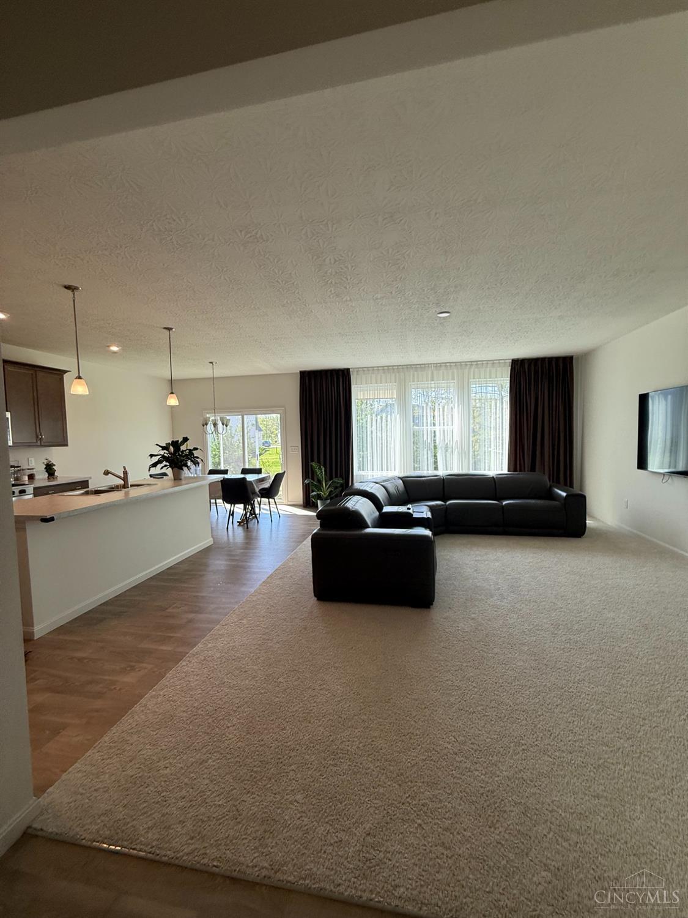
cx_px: 344
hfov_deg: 85.7
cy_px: 459
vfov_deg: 102.1
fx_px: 371
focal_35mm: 14
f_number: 2.2
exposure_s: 1/203
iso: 64
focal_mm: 2.22
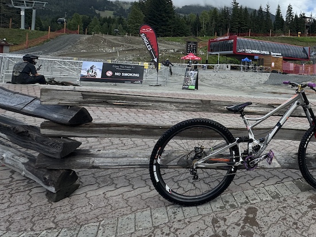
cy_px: 62
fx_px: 238
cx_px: 275
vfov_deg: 51.1
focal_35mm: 26
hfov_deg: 58.9
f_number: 2.2
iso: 40
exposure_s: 1/1477
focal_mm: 2.22
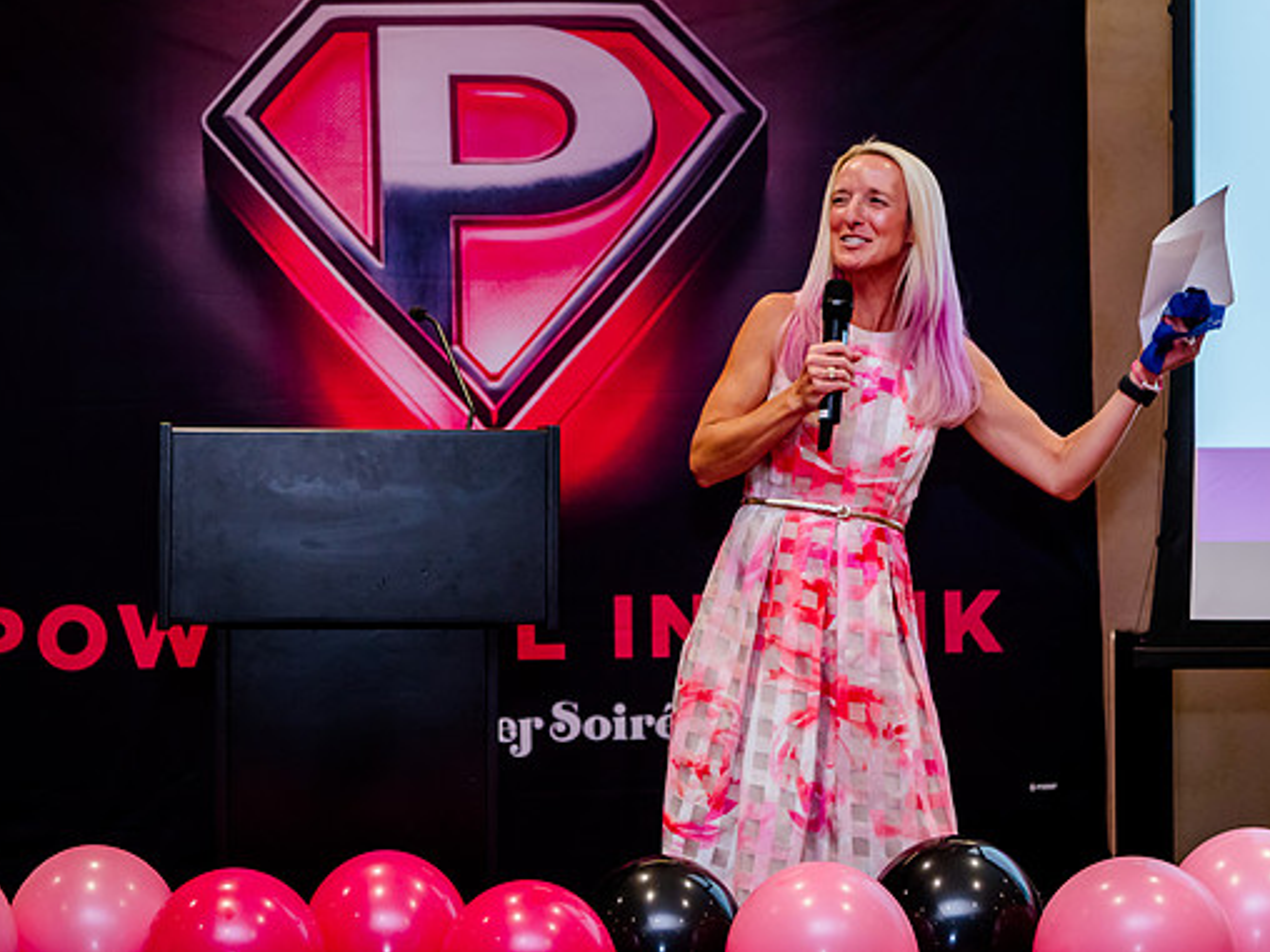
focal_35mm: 68
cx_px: 494
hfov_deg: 28.5
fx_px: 2495
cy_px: 338
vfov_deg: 21.6
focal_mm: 48
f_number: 3.2
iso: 2500
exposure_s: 1/250
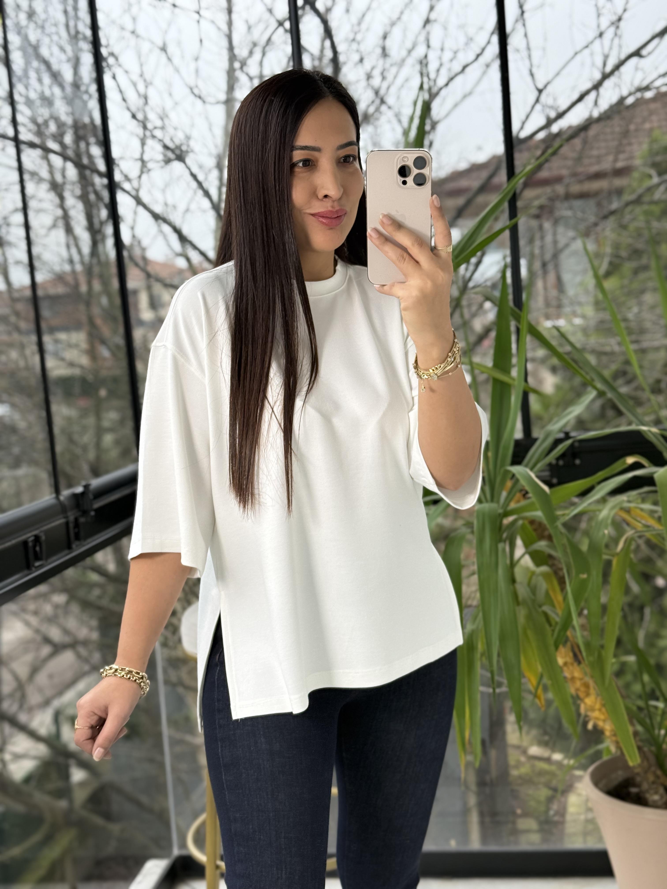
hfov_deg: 30.3
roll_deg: +6.1
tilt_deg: -18.2
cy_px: 444
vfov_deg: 39.7
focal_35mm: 48
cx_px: 334
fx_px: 1233
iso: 100
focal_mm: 6.76
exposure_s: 1/274
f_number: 1.78
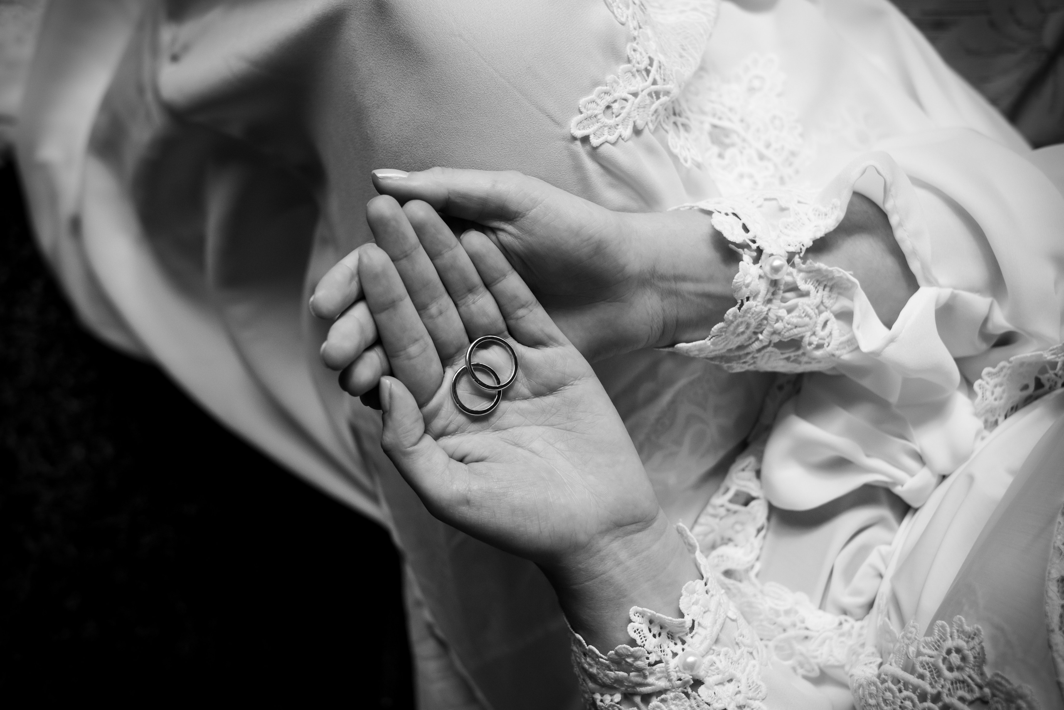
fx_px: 1636
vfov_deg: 24.5
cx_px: 508
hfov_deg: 36.0
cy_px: 339
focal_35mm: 55
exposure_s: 1/200
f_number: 2.8
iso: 640
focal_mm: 35
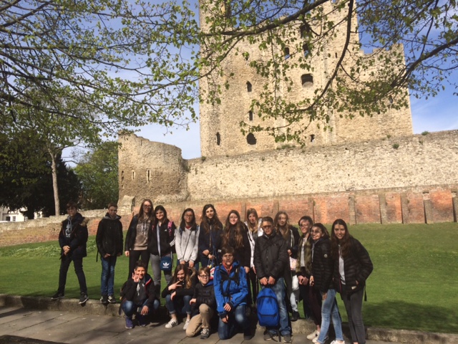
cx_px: 229
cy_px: 172
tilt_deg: +8.0
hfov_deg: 61.7
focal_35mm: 29
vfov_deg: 48.2
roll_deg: +3.8
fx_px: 384
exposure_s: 1/2283
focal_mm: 4.15
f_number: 2.2
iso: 32
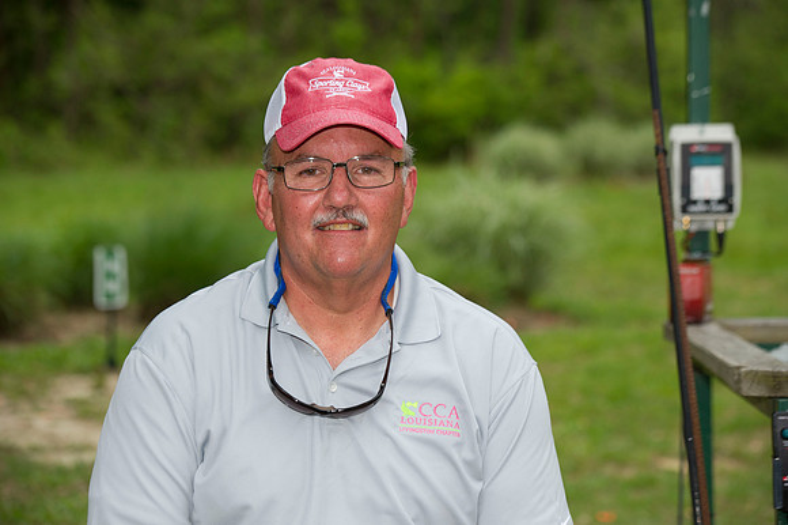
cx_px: 394
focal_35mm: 120
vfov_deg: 11.4
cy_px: 262
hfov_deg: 17.1
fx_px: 2625
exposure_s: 1/400
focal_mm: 120
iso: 200
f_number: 4.5
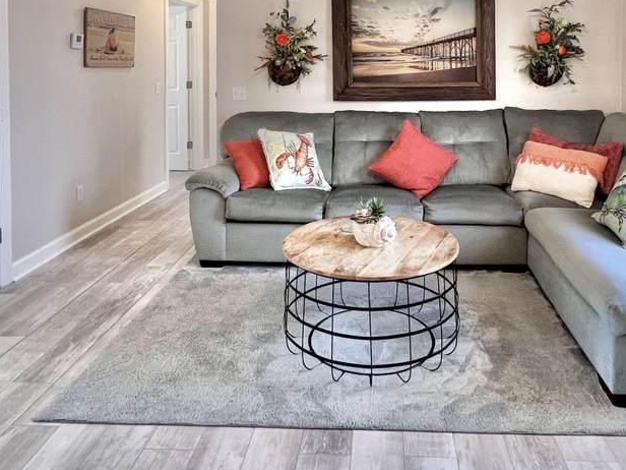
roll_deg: -0.7
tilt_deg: -2.1
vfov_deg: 47.4
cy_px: 69
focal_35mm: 27
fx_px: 488
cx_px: 363
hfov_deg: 64.9
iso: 250
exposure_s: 1/60
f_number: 1.8
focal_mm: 1.57
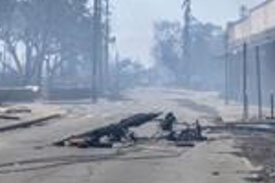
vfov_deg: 12.7
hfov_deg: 18.9
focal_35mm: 108
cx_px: 128
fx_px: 825
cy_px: 61
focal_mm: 25
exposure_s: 1/60
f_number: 13
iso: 100
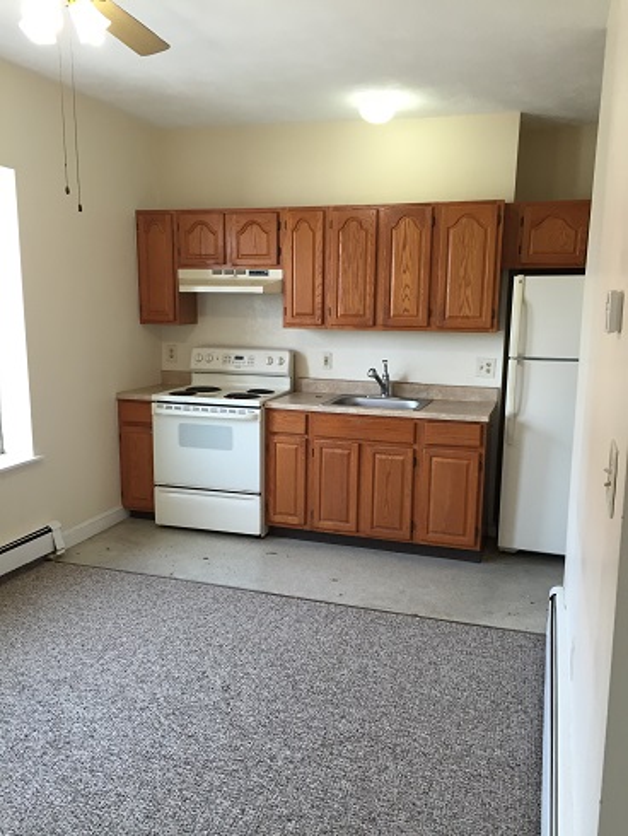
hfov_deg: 48.3
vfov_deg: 61.6
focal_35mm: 29
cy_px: 418
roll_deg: -1.1
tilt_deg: -10.2
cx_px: 314
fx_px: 701
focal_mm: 4.15
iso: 40
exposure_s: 1/30
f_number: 2.2
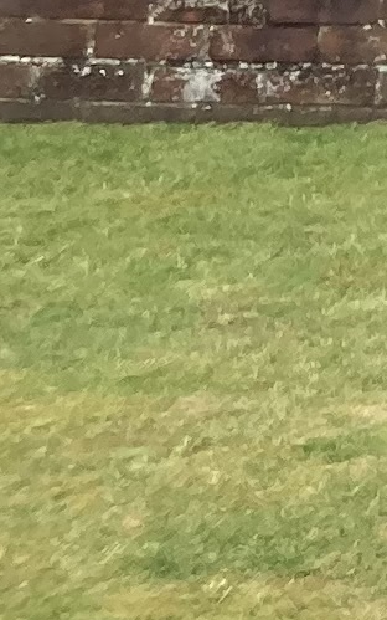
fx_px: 4049
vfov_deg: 8.2
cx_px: 2372
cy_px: -786
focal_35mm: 240
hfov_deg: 4.2
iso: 20
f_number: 1.8
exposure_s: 1/1000
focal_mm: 3.99
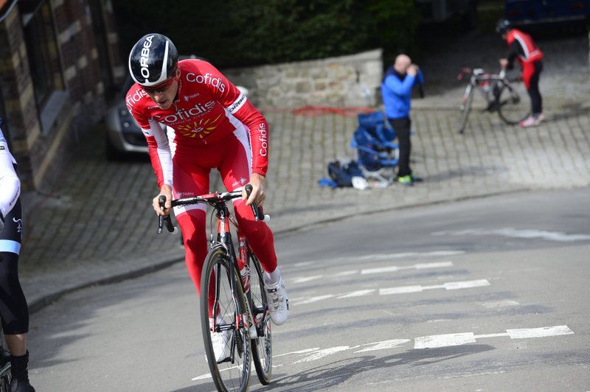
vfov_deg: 7.2
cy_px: 196
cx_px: 295
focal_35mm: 190
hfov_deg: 10.8
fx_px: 3111
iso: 400
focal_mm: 190
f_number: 7.1
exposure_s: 1/1000
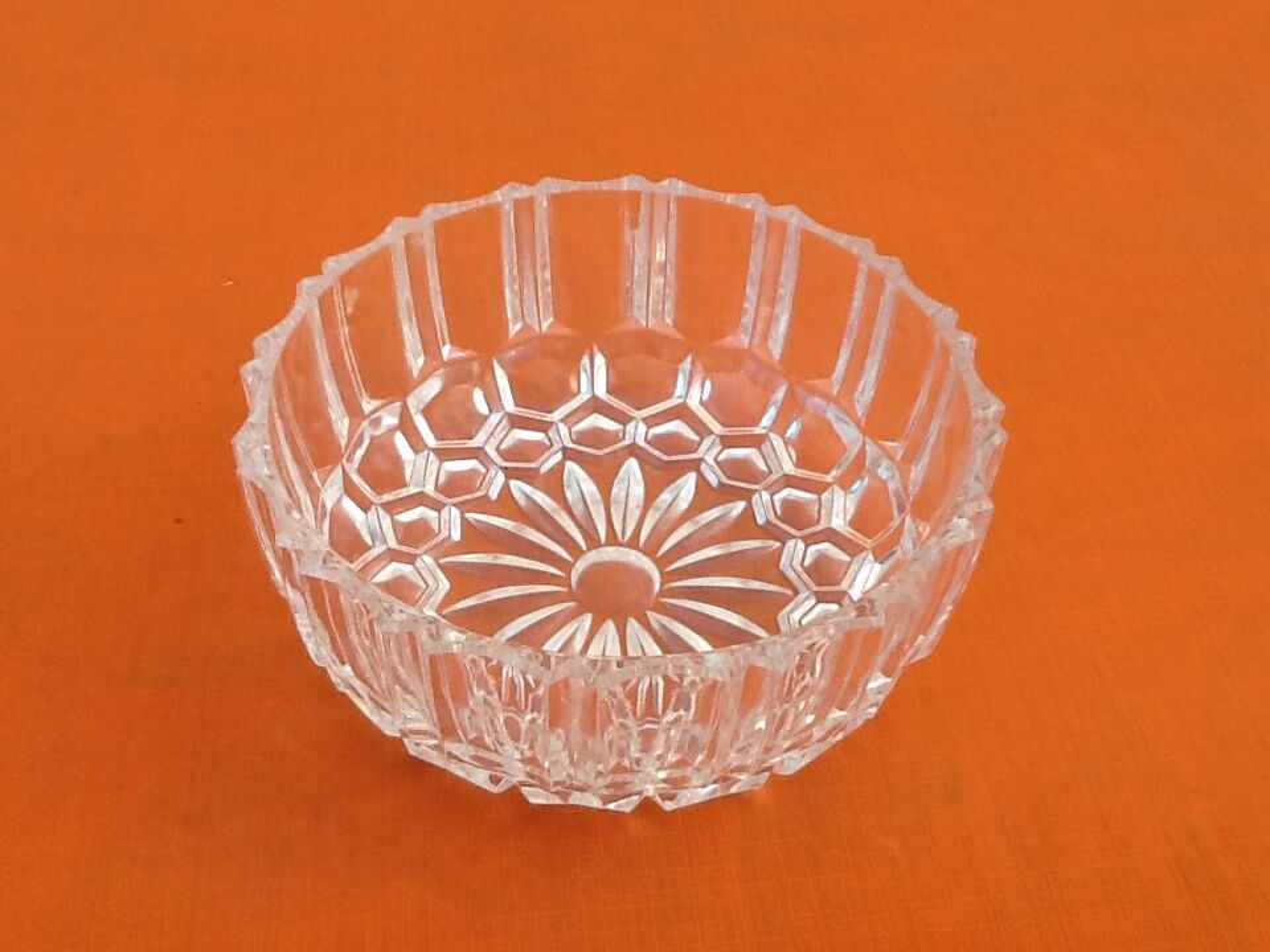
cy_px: 476
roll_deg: -0.2
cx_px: 635
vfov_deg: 32.9
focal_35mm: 44
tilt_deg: -44.1
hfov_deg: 42.9
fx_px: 1614
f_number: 2.4
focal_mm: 2.03
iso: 40
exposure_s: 1/237
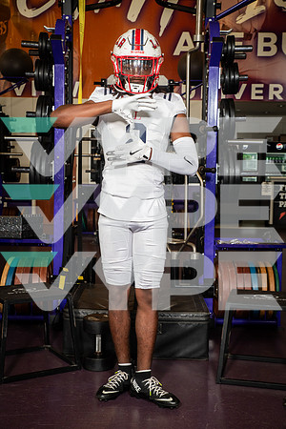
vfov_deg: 38.2
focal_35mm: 52
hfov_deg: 26.0
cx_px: 143
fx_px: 620
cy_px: 214
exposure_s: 1/250
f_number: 7.1
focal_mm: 52
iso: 800
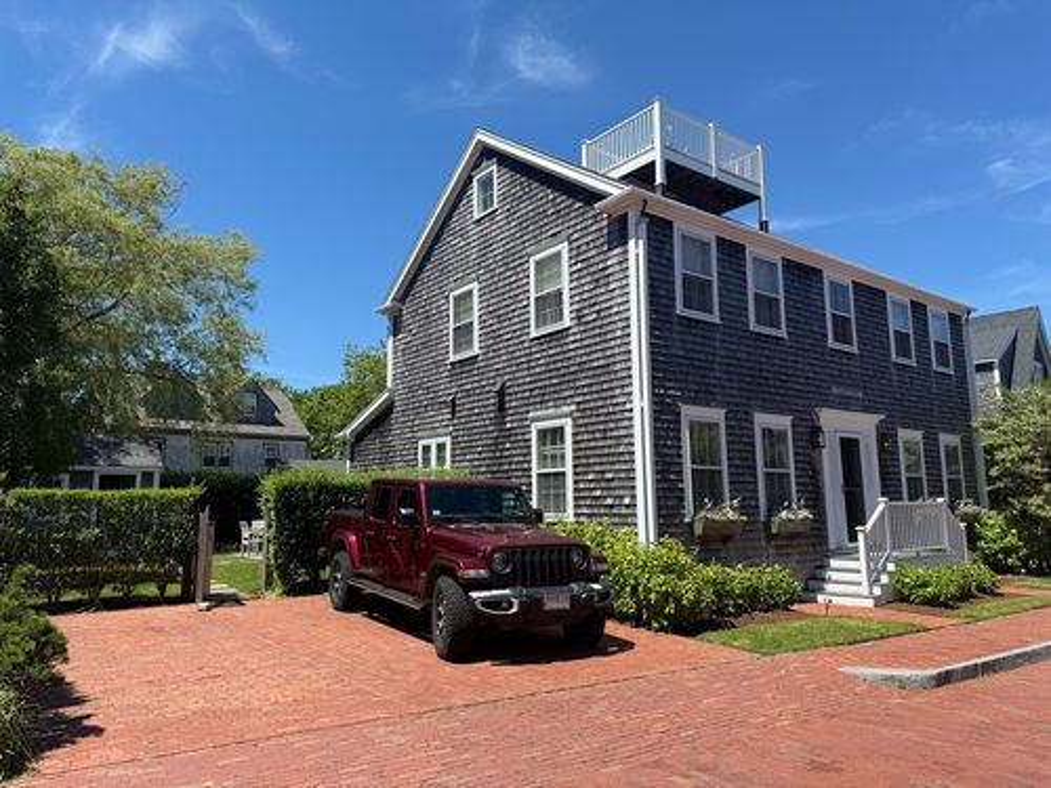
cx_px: 526
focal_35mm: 24
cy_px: 394
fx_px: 729
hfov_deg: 71.6
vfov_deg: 56.8
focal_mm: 6.76
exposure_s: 1/3425
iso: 80
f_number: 1.78
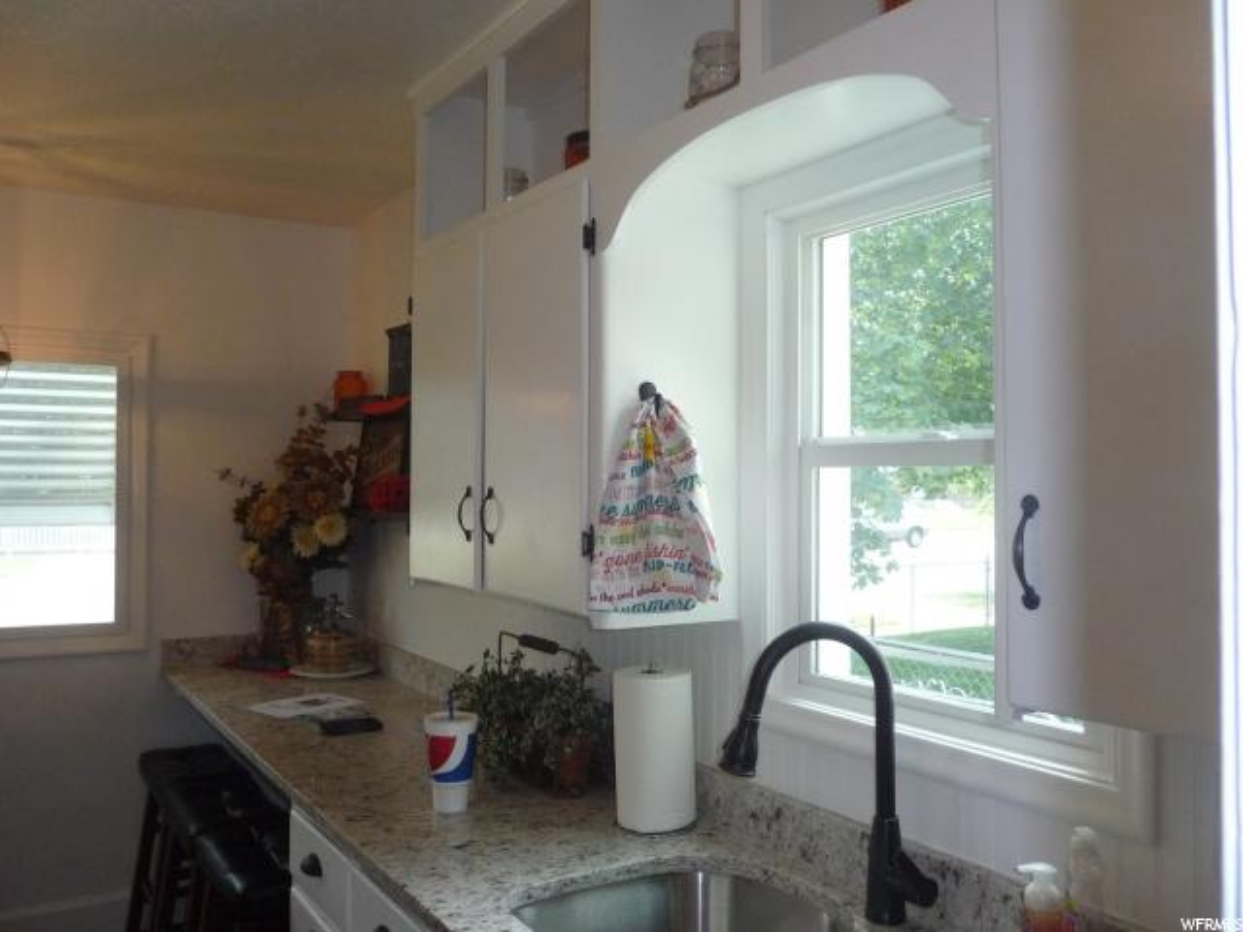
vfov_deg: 46.8
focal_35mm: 30
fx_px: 1077
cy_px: 466
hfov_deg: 60.0
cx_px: 622
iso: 400
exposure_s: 1/160
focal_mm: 5
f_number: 3.4
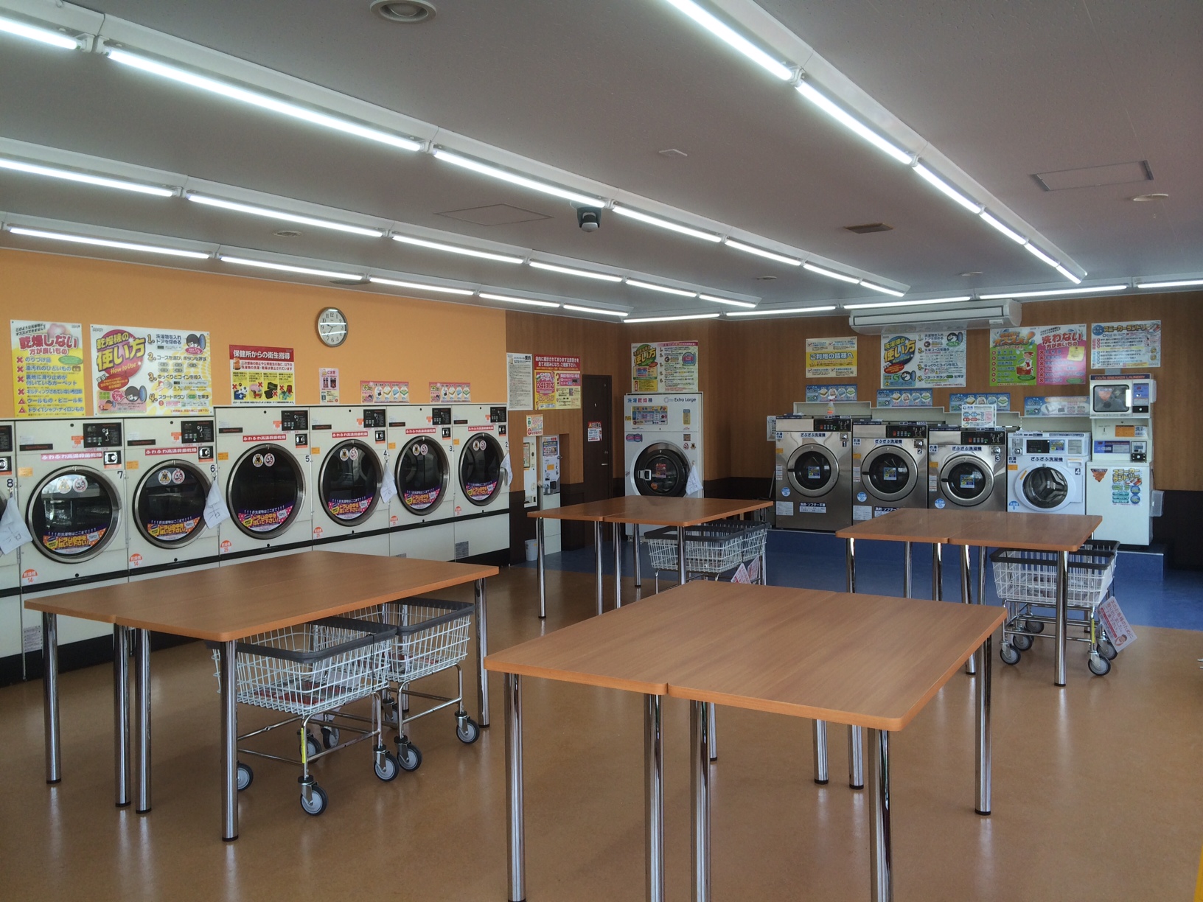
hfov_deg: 60.0
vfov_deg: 46.8
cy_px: 451
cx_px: 602
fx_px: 1043
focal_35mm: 30
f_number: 2.2
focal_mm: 4.12
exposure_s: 1/175
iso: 32
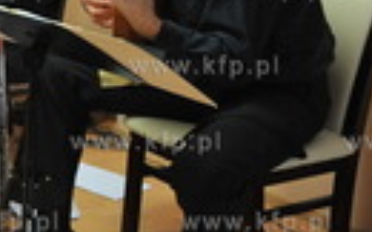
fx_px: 760
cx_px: -189
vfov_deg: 17.1
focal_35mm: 75
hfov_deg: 22.5
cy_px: 26
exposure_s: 1/100
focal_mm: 24
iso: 2500
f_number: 5.6
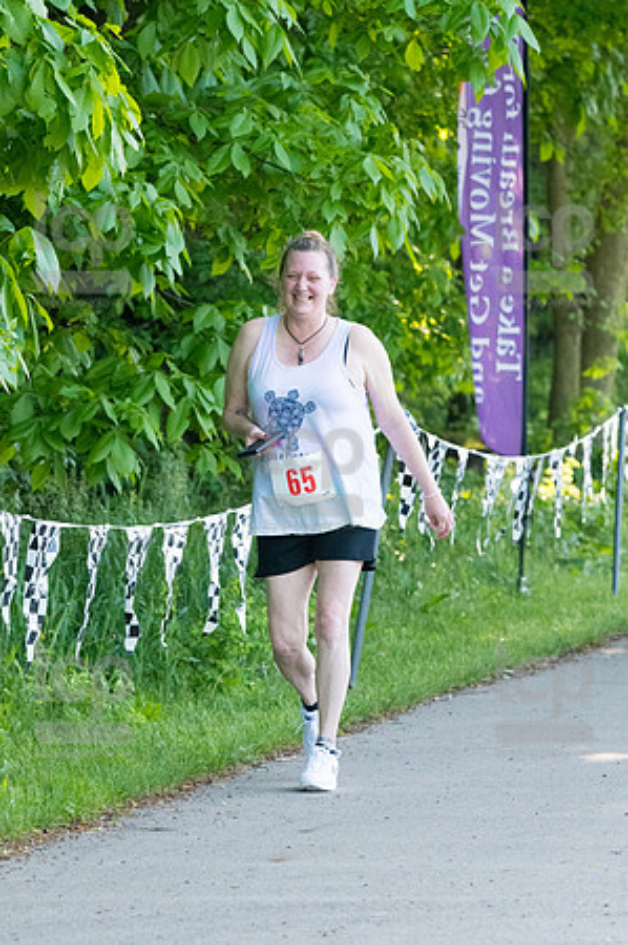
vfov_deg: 9.2
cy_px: 472
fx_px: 5901
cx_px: 314
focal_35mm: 225
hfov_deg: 6.1
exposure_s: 1/1600
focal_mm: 150
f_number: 5.6
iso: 4000
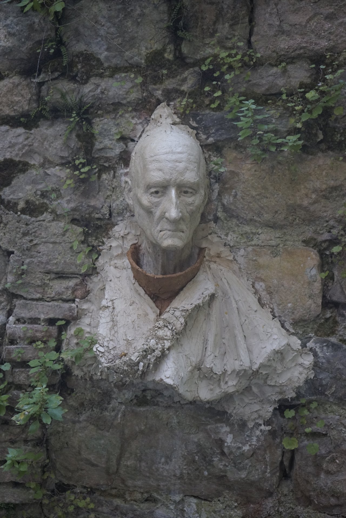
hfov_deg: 24.2
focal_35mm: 56
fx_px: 807
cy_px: 259
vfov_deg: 35.6
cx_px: 173
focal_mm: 56
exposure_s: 1/160
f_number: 5
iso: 3200
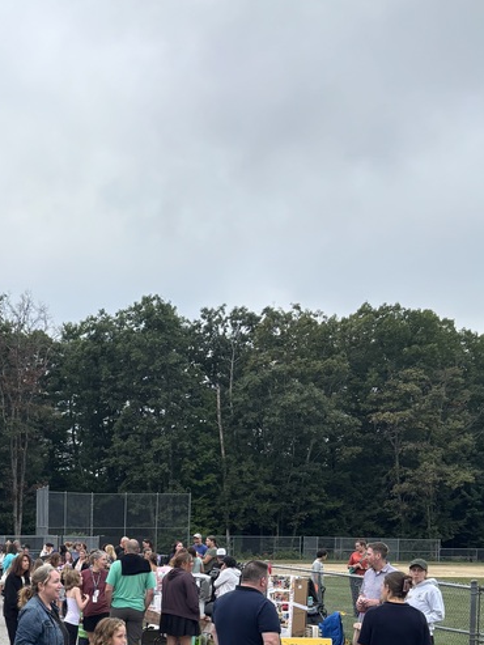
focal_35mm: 54
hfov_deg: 25.8
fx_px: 1006
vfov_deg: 32.5
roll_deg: -1.9
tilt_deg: -9.2
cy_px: 657
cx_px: 7
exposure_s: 1/732
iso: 50
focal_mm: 5.96
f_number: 1.6
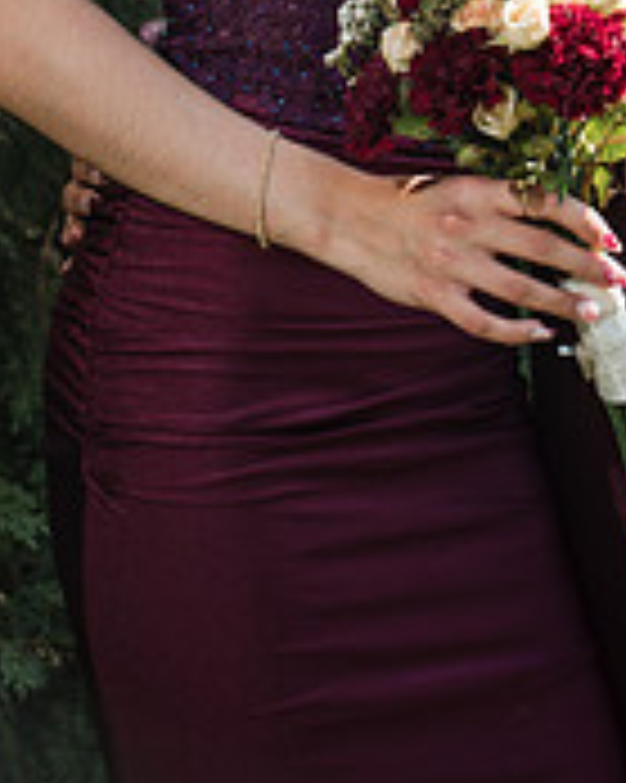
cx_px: 599
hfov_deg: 6.3
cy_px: -207
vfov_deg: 7.8
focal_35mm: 245
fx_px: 5679
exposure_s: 1/250
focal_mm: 101
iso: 200
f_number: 5
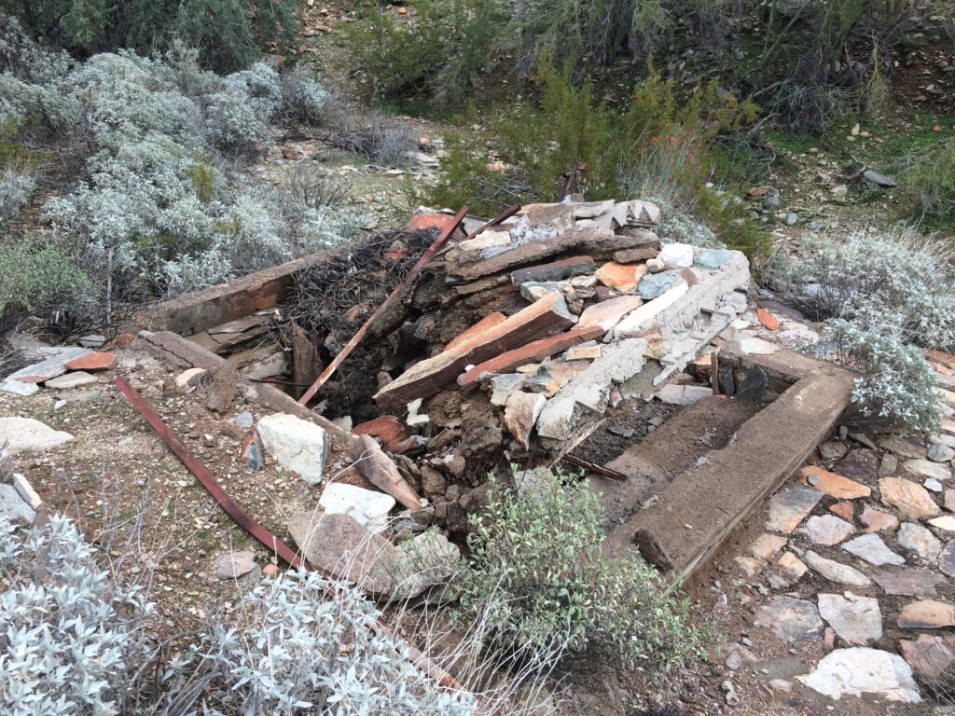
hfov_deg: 61.7
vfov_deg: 48.2
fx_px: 800
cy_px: 358
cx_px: 478
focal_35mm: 29
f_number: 2.2
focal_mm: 4.15
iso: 32
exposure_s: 1/427
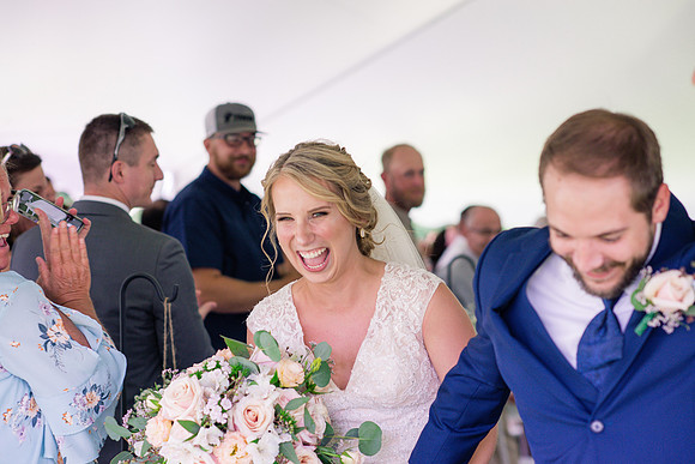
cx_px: 348
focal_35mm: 85
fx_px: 1641
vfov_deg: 16.1
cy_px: 232
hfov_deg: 23.9
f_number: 3.2
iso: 500
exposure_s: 1/250
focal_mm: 85
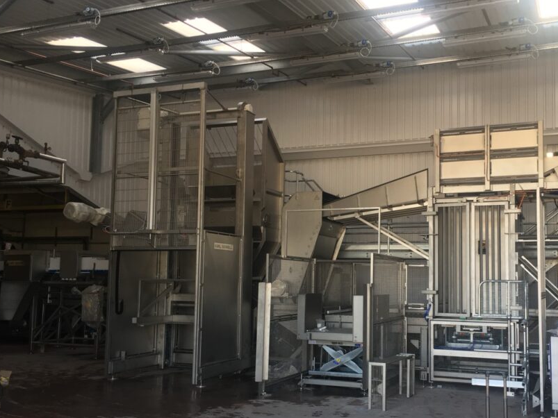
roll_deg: -1.1
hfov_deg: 49.7
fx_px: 596
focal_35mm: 37
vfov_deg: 38.5
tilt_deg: +4.6
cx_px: 345
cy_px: 244
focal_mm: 4.15
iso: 40
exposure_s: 1/100
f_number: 2.2
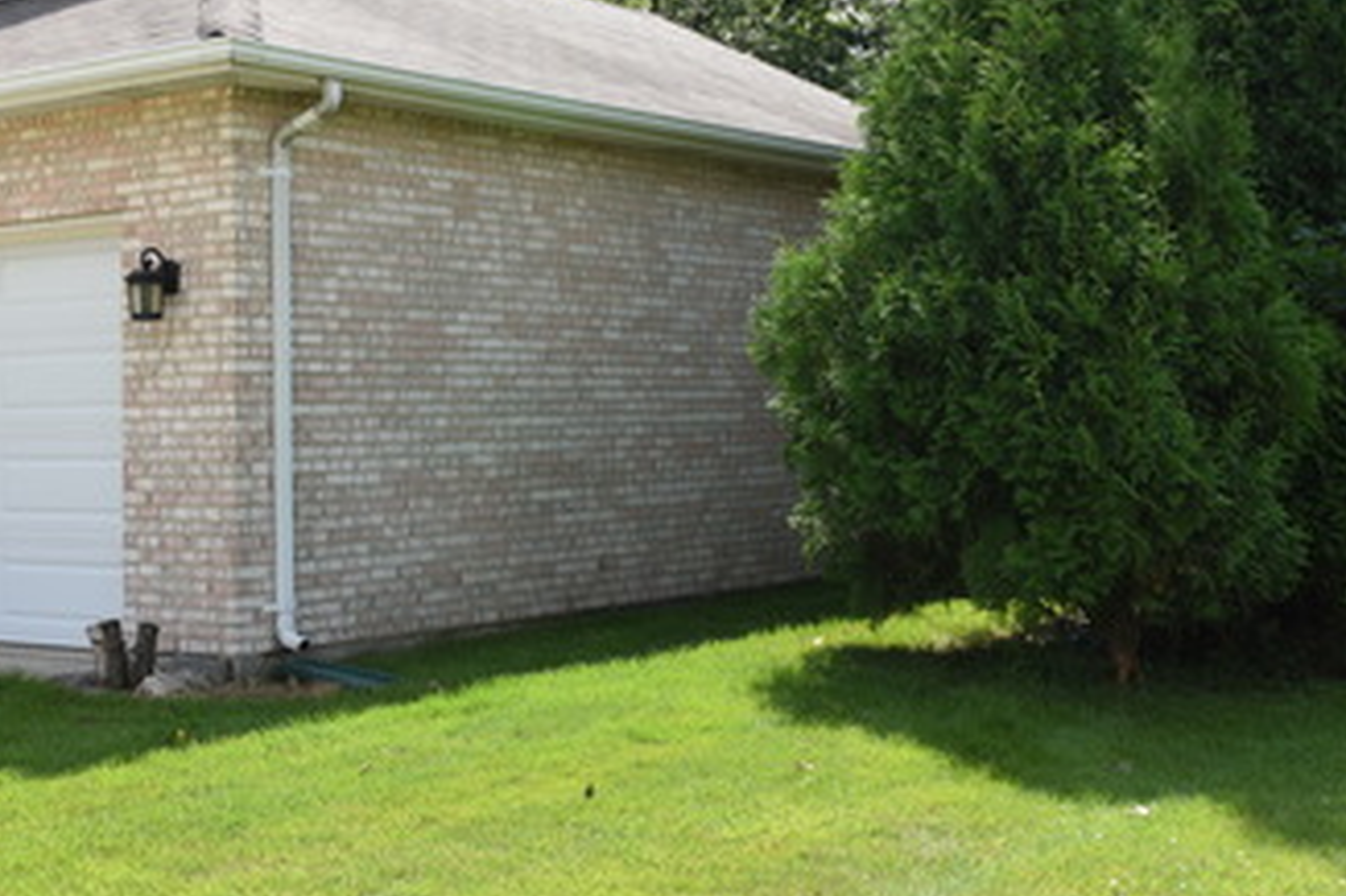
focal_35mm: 57
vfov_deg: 23.6
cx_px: 491
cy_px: 266
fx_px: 2130
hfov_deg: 34.9
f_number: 7.1
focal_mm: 29
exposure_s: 1/320
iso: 200
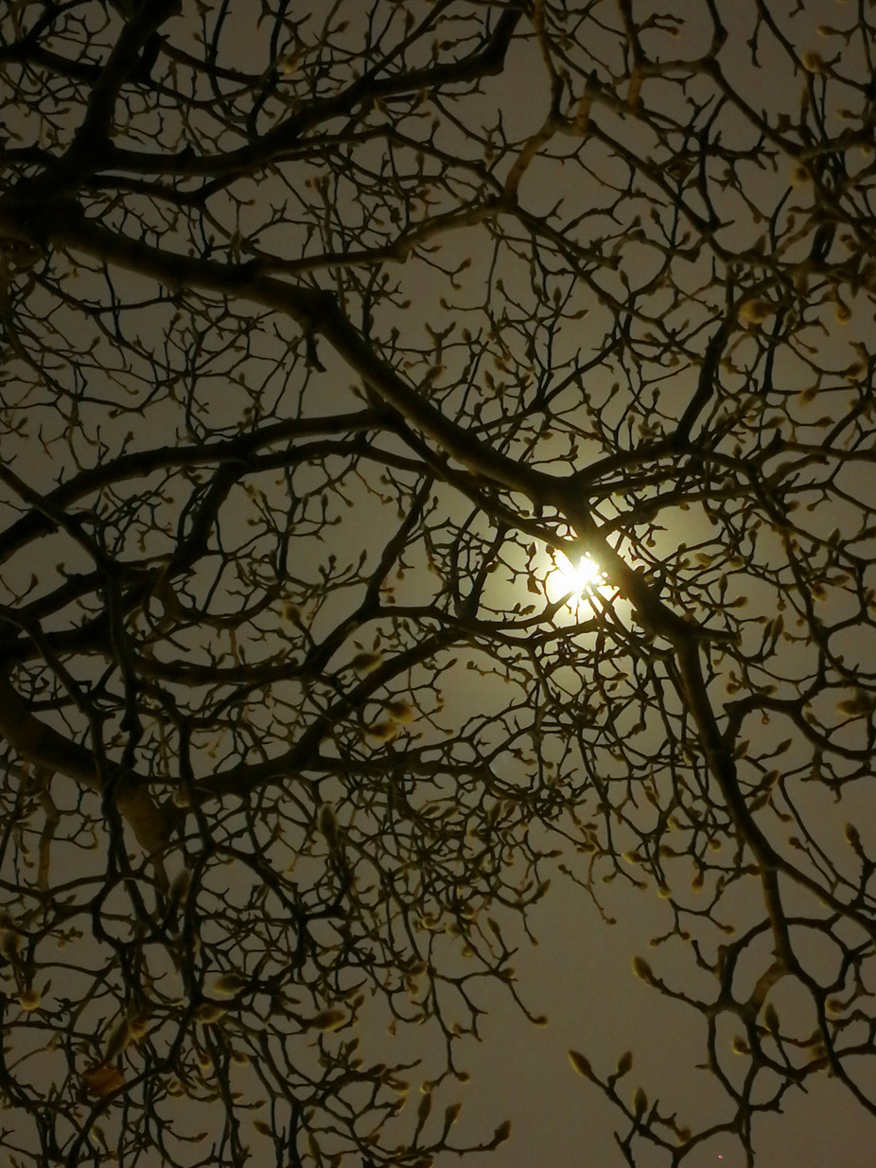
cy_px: 703
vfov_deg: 27.7
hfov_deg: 21.0
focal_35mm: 70
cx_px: 523
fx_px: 2361
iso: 200
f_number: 2.2
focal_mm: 3.95
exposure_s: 18
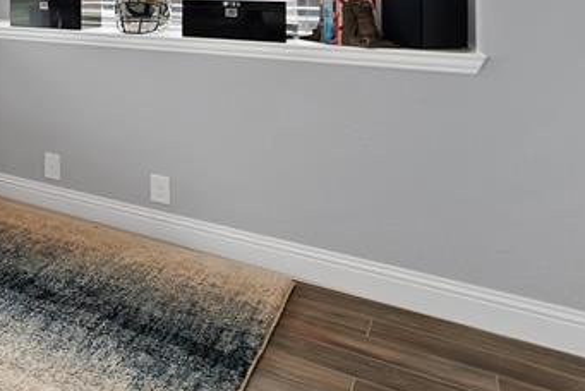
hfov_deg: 35.7
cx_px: -177
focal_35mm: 36
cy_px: -33
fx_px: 585
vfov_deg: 32.7
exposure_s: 1/125
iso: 640
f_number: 2.8
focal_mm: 12
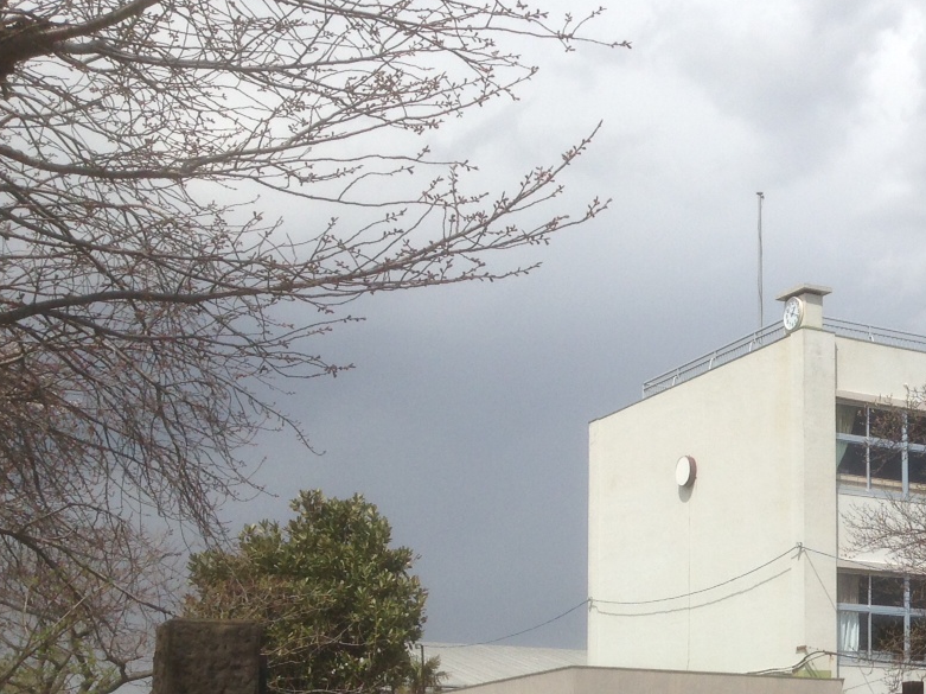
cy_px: 661
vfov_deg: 20.7
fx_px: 1845
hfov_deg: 26.6
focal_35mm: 69
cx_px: 940
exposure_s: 1/2169
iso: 50
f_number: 2.4
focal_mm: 4.12
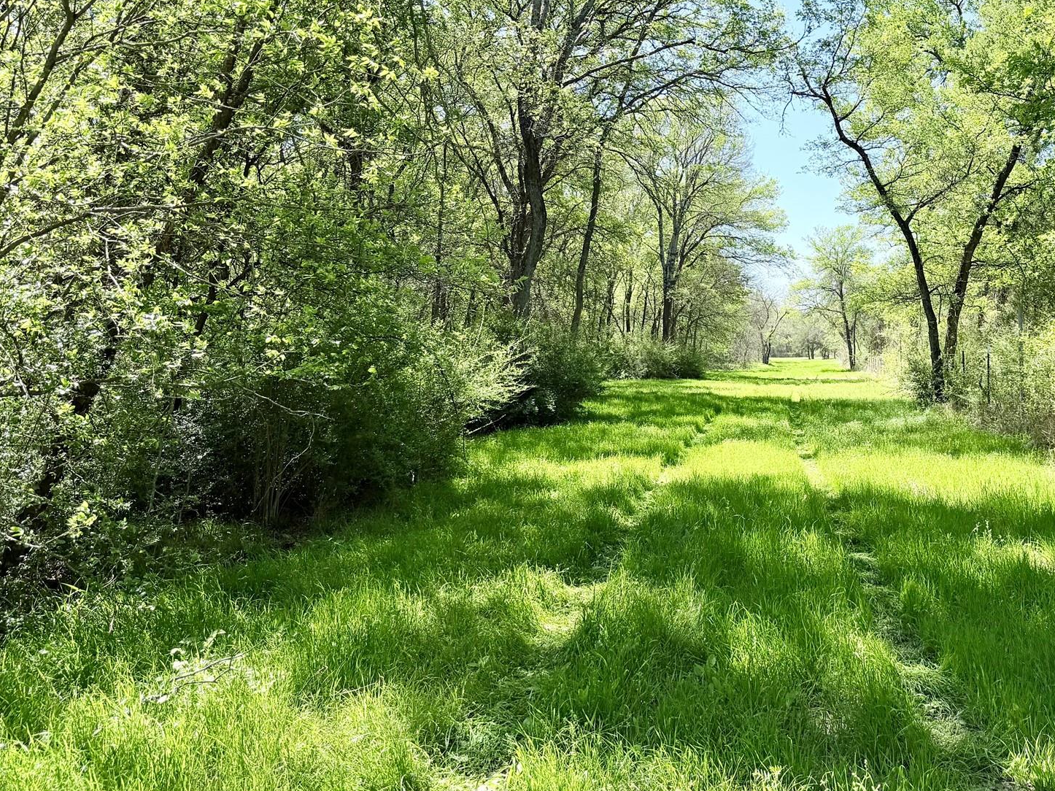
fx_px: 1036
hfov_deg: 52.8
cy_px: 250
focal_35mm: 34
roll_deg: +0.5
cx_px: 711
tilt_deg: +6.6
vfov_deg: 41.1
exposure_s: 1/1770
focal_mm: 6.76
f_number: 1.78
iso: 100
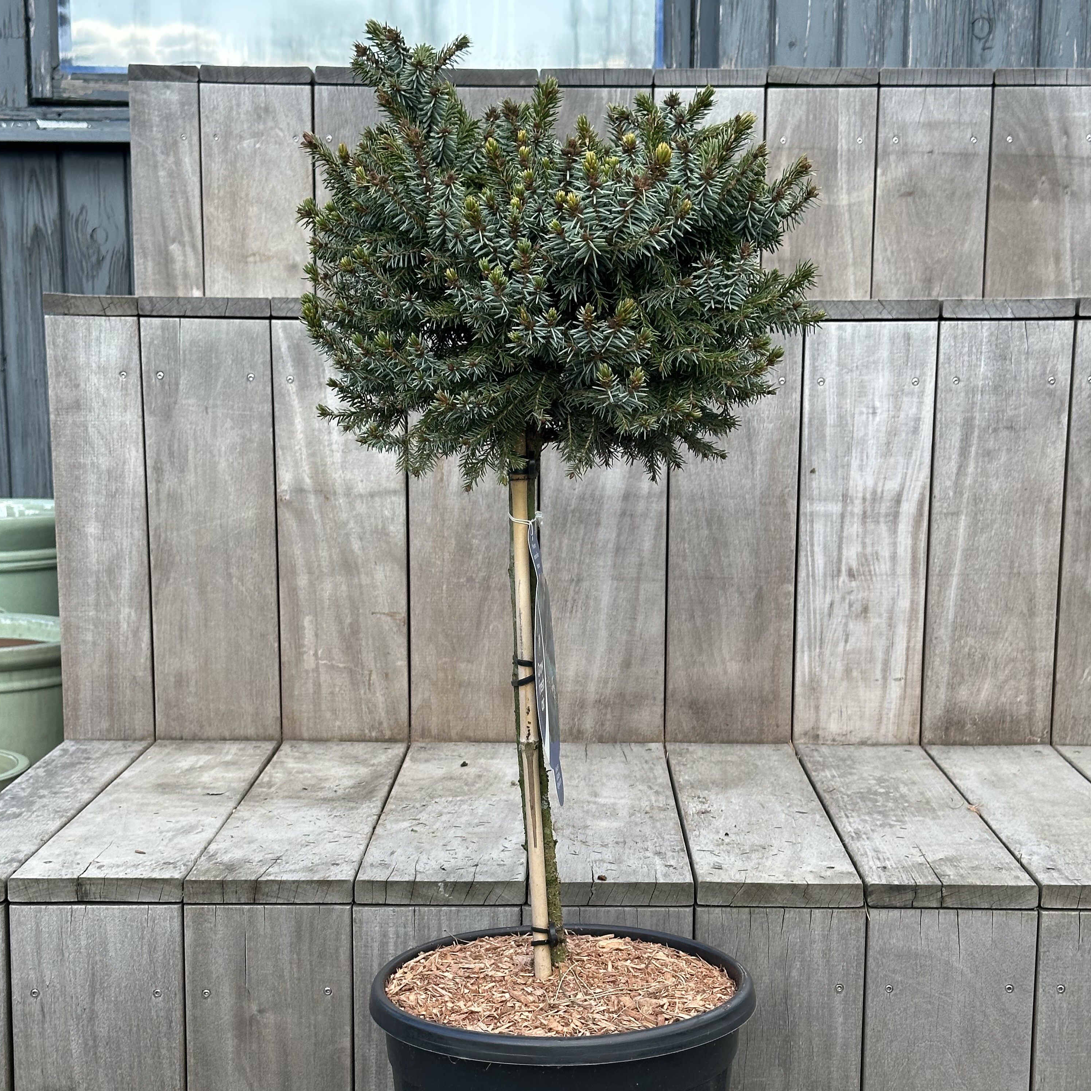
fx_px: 2032
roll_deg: -0.7
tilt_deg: -10.3
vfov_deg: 29.9
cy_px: 703
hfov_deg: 30.0
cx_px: 545
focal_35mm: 57
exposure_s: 1/597
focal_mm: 6.86
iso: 64
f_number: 1.78
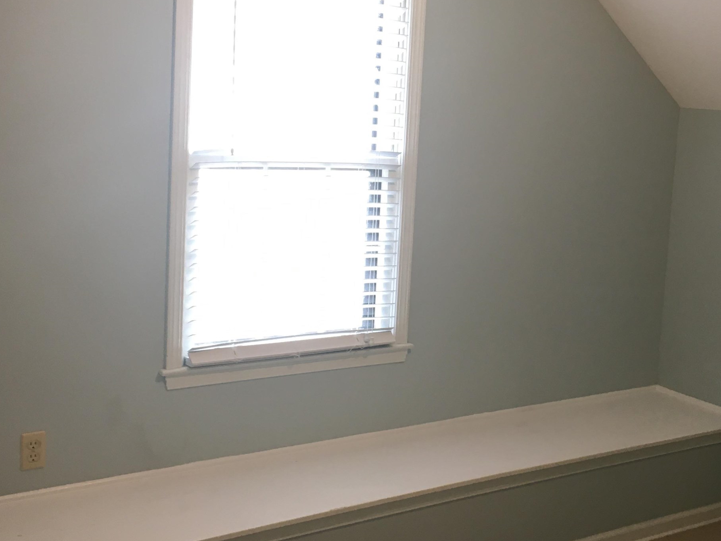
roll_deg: -3.3
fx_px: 1021
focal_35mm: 49
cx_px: 470
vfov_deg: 29.6
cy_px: 226
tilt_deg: -6.8
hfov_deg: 38.5
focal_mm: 4.15
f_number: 2.2
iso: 50
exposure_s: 1/30
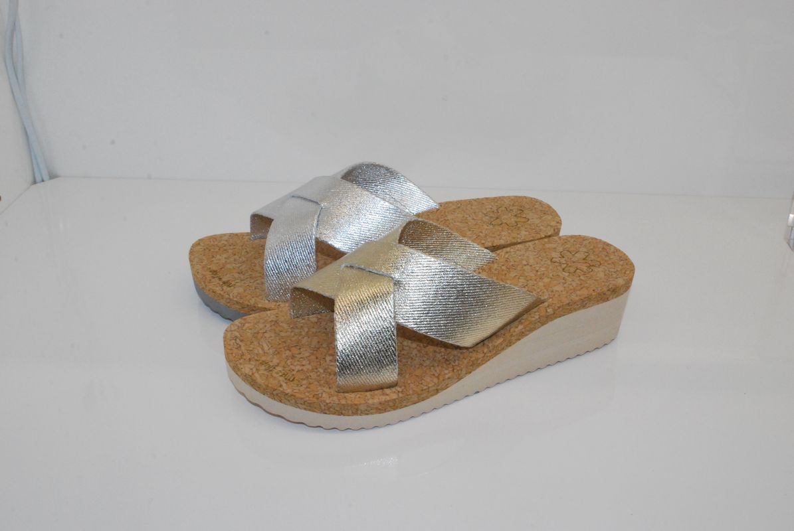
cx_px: 397
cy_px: 266
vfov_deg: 37.0
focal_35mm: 36
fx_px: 795
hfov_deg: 53.1
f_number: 16
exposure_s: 1/200
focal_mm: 24
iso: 1600
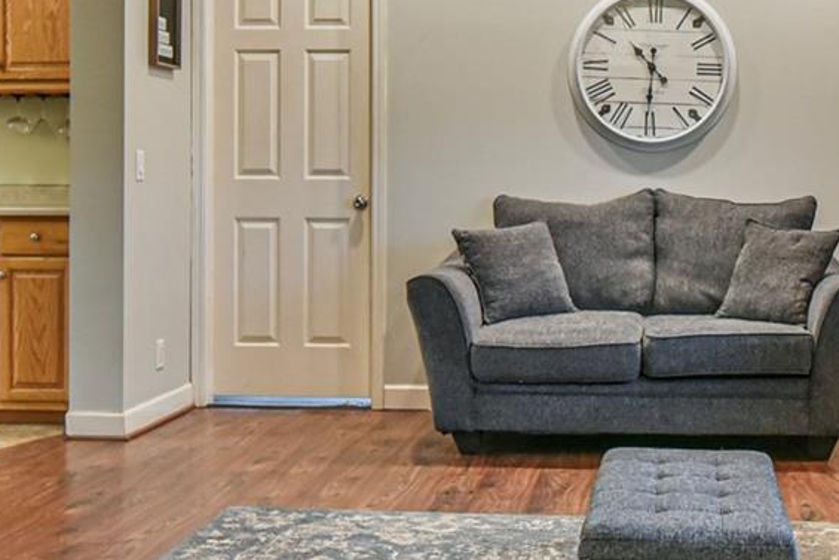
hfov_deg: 34.0
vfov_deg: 23.3
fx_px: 1352
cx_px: 598
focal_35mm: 58
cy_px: 177
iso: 1600
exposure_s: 1/80
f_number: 4.5
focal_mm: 16
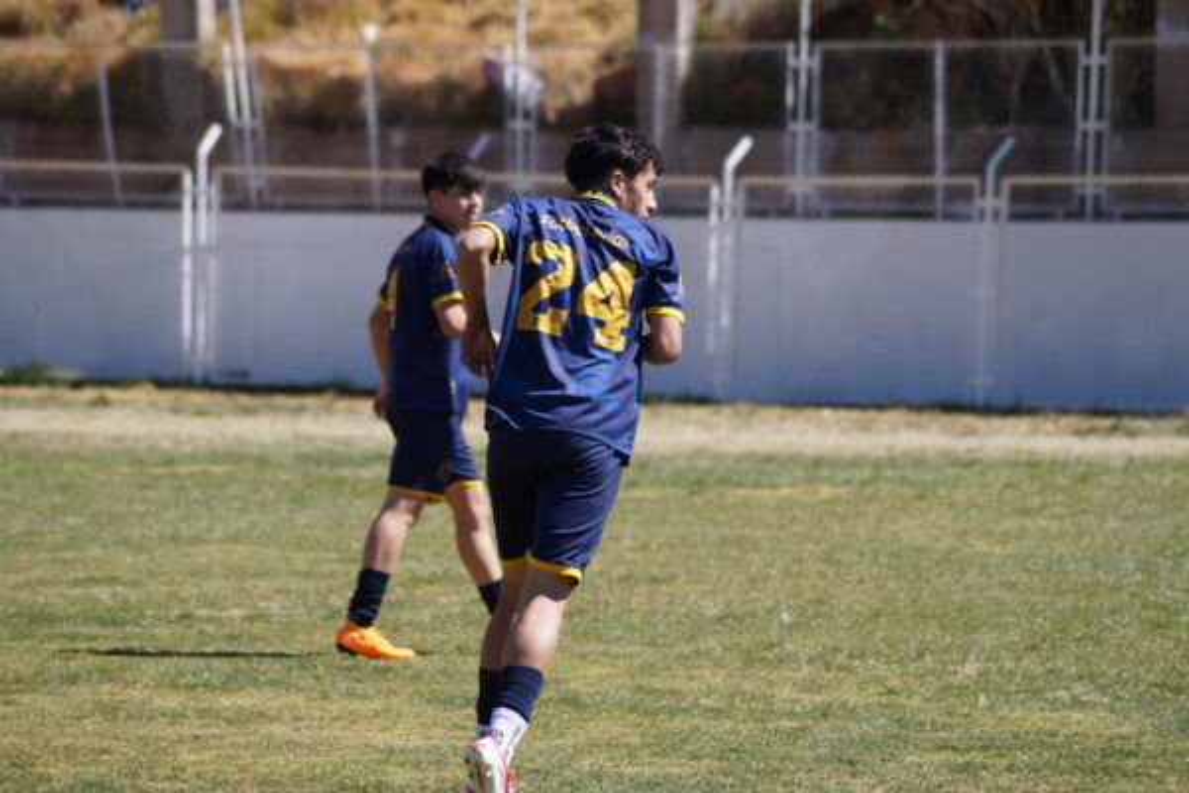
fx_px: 8917
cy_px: 396
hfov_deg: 7.6
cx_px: 594
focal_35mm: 270
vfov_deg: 5.1
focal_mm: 180
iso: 100
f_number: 6.3
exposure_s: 1/400
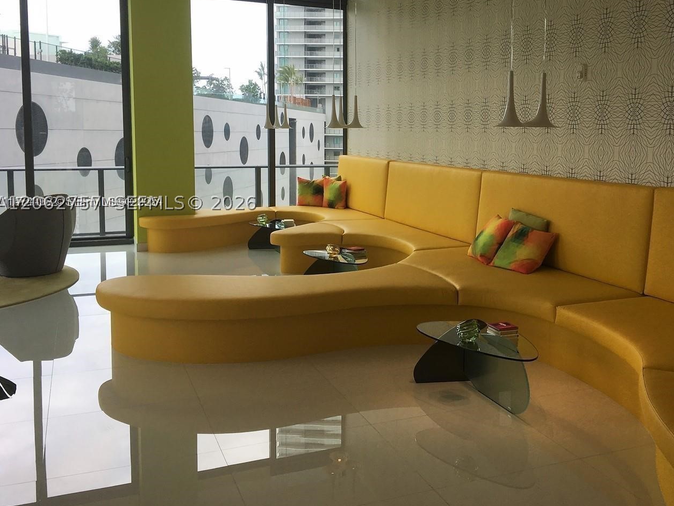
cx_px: 421
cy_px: 203
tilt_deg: -5.8
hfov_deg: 49.6
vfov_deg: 38.5
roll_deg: +0.1
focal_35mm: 37
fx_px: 721
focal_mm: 4.15
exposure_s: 1/319
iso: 25
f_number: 2.2
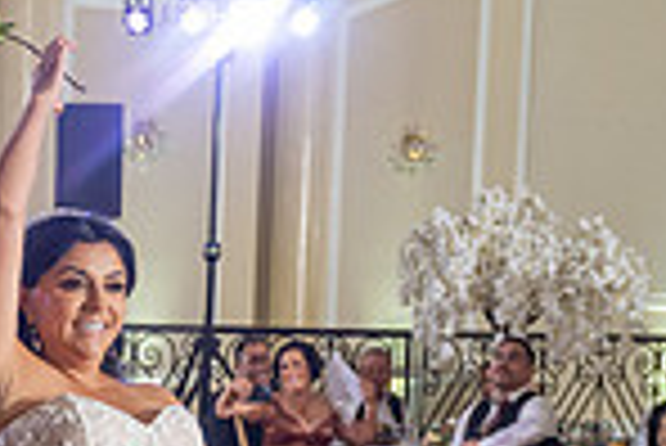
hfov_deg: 14.9
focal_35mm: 133
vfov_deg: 10.1
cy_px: 571
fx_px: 2463
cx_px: -147
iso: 800
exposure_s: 1/160
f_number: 4
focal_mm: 24
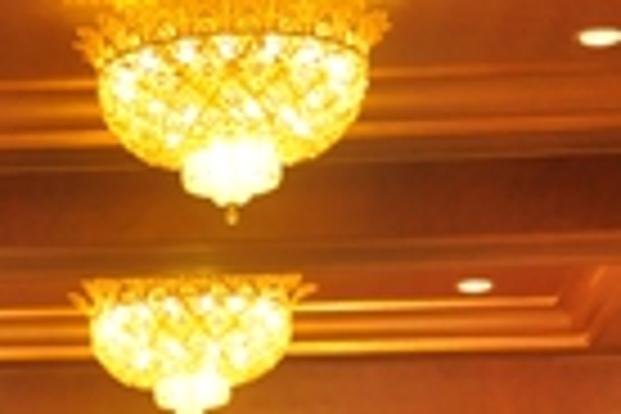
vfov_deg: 6.4
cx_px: -248
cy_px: 871
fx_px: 3605
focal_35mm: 209
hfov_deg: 9.6
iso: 1600
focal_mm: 32
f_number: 4.5
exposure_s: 1/100
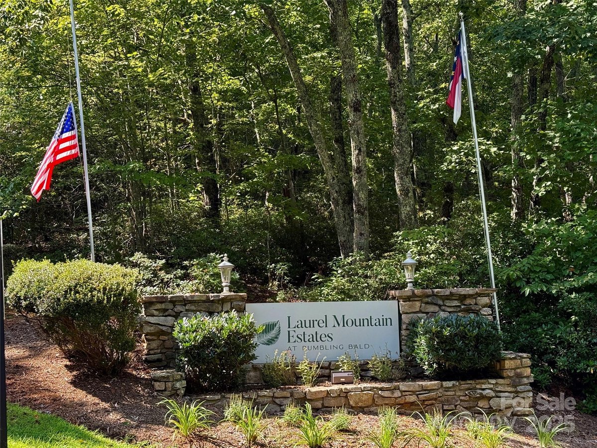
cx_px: 298
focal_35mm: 48
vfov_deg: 30.3
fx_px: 828
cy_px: 224
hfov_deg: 39.7
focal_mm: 6.76
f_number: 1.78
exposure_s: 1/506
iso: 100
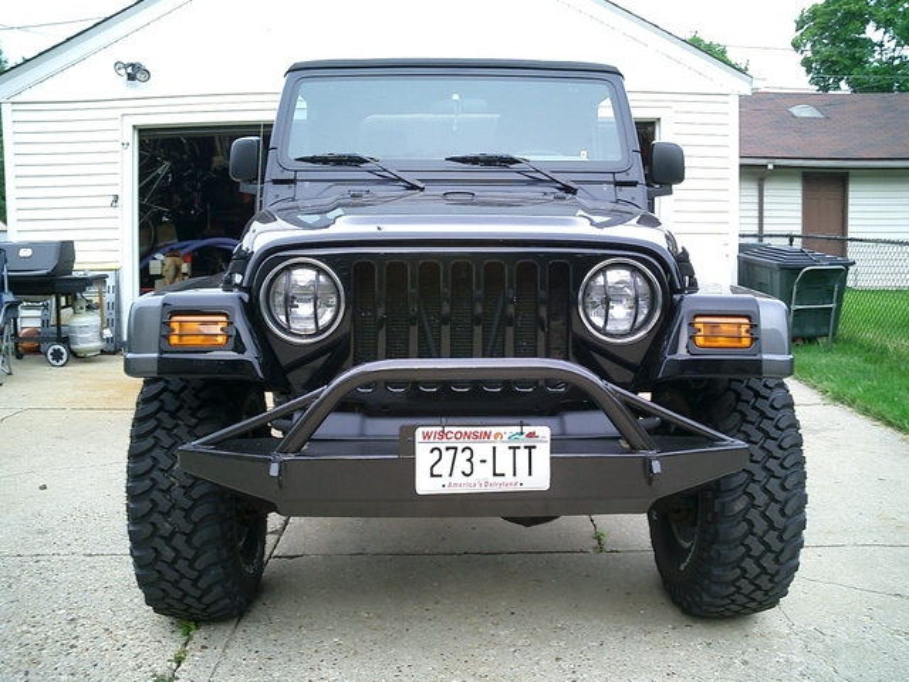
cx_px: 454
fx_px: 919
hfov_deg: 52.6
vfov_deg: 40.7
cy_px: 341
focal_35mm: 35
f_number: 4.2
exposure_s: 1/60
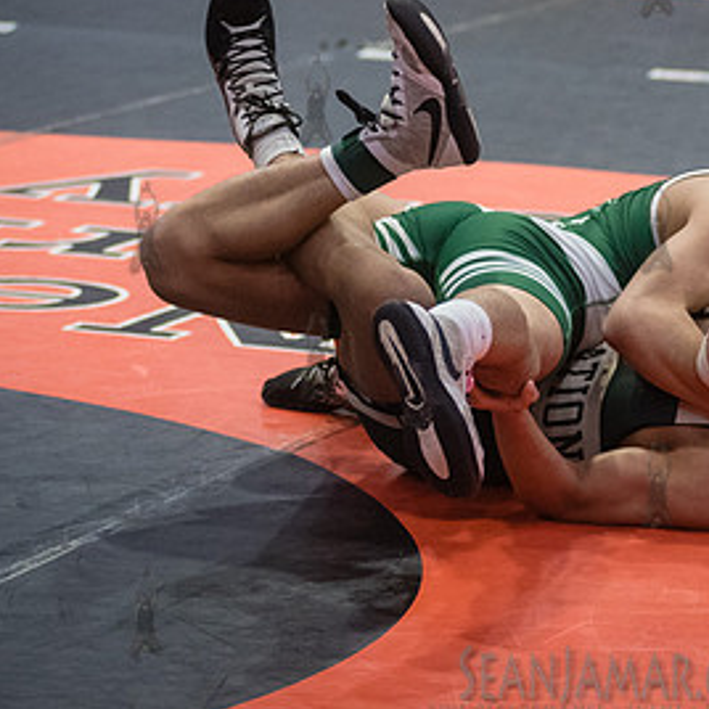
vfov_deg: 7.5
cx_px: 542
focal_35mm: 233
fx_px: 5399
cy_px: 357
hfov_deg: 7.5
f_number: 3.2
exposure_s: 1/500
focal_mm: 100
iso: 5000
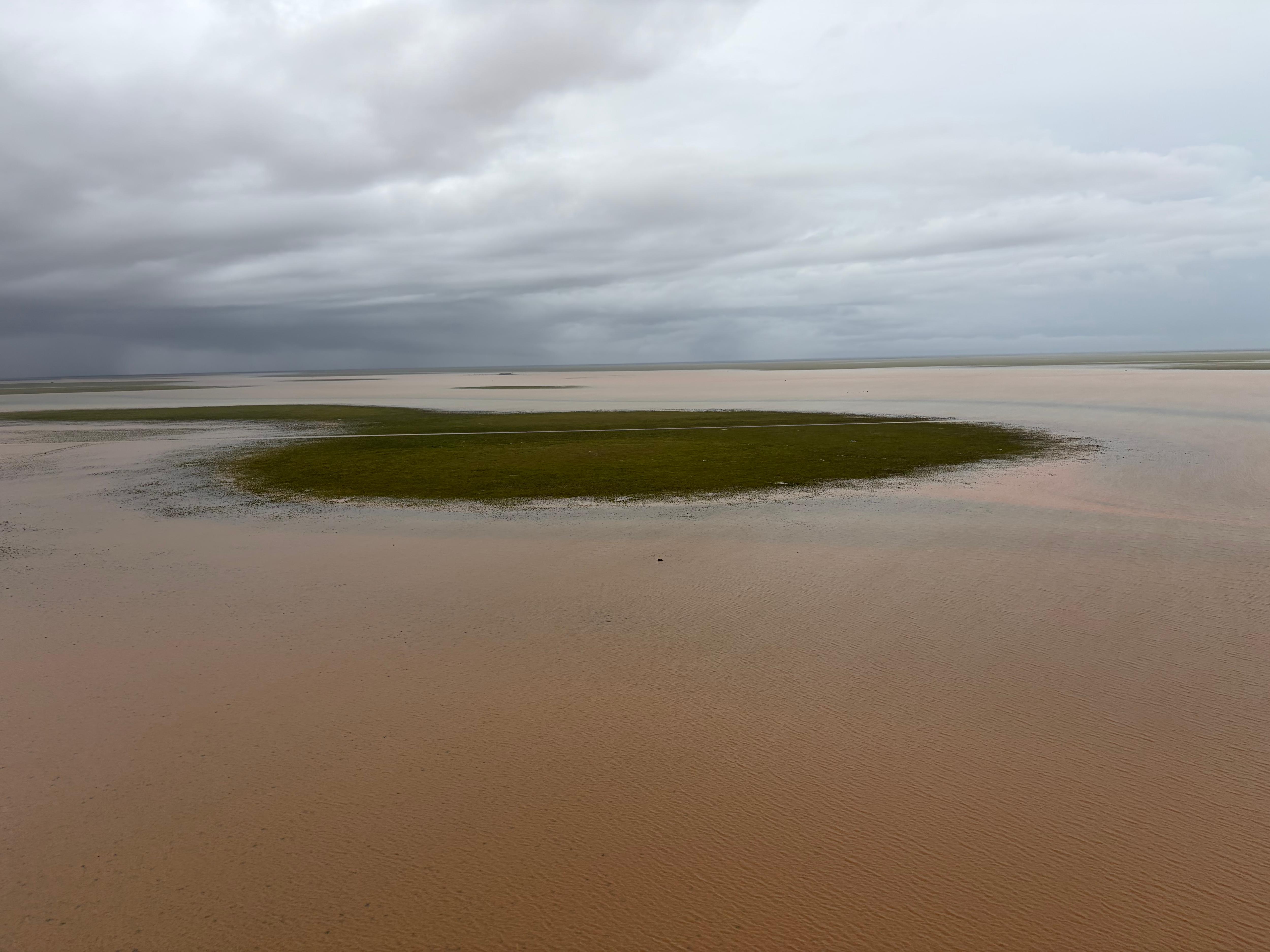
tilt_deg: -5.6
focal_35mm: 26
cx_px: 635
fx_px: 954
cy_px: 476
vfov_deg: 53.1
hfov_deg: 67.3
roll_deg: +1.2
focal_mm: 5.96
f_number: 1.6
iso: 50
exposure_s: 1/2075
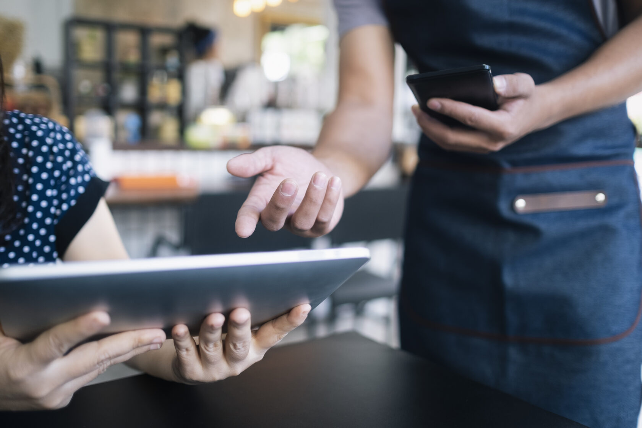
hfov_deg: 54.4
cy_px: 214
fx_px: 624
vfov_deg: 37.9
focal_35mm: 35
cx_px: 321
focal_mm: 23
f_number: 1.4
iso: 250
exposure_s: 1/125
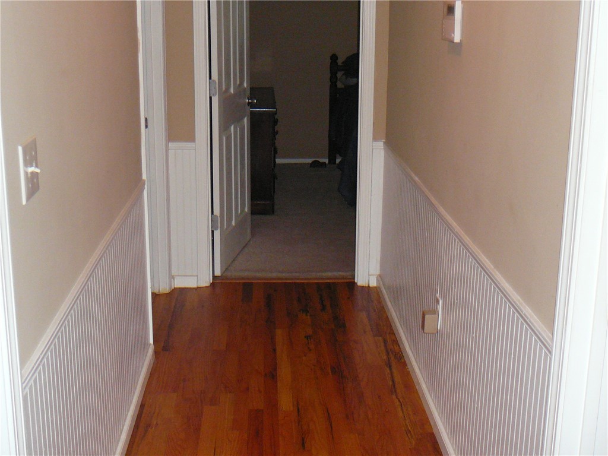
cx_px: 304
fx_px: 826
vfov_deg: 30.9
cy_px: 228
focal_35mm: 47
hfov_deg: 40.4
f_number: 3.3
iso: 320
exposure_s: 1/30
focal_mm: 7
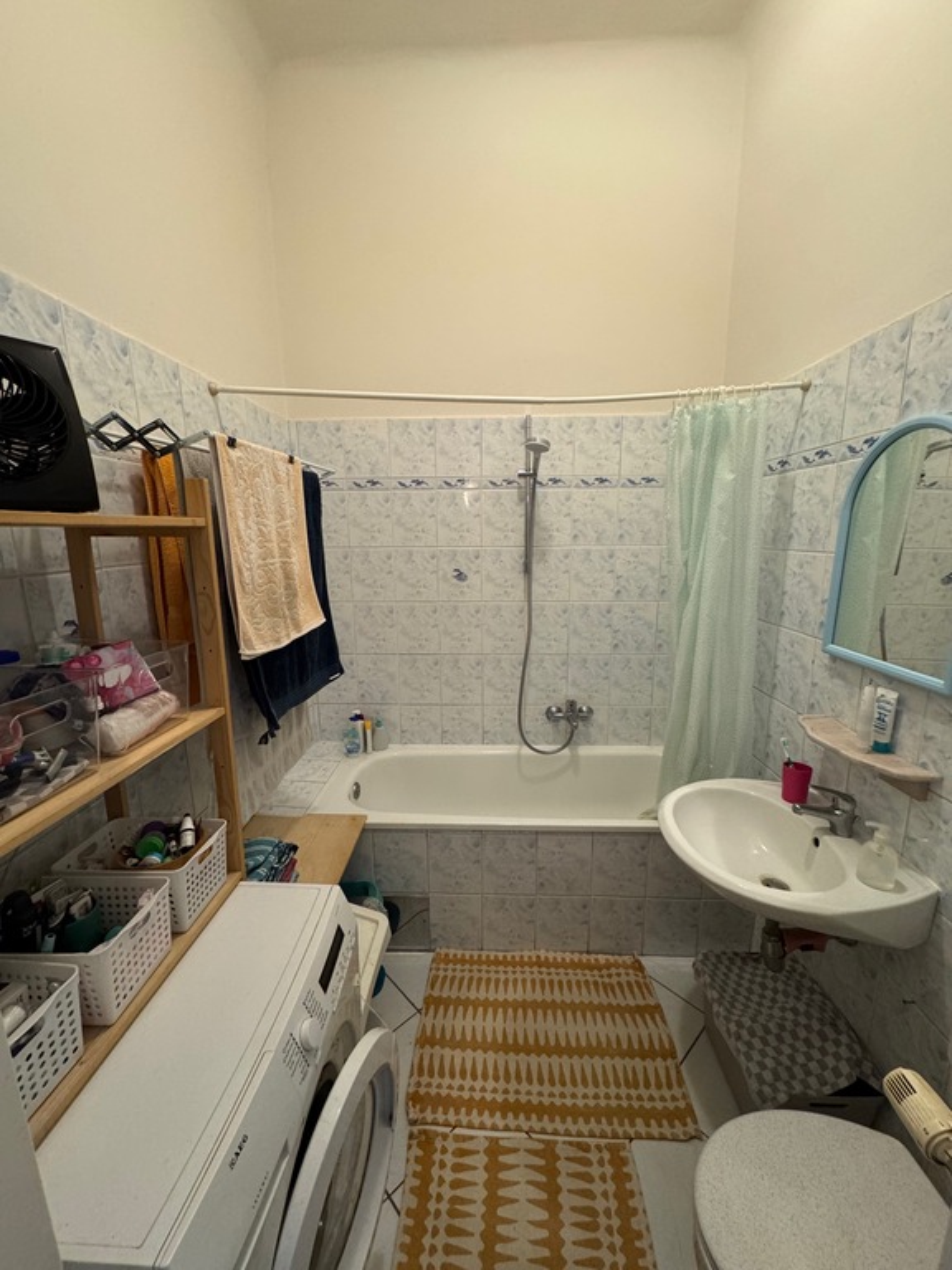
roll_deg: +0.9
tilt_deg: -11.5
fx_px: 513
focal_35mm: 14
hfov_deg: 85.7
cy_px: 635
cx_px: 476
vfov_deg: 102.1
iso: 400
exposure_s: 1/50
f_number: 2.2
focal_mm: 2.22
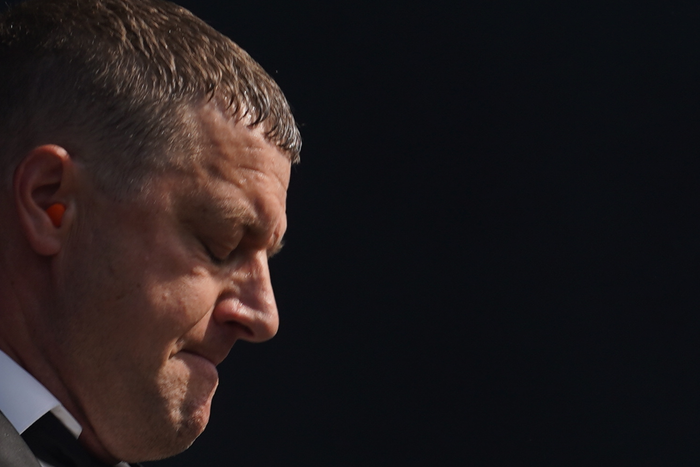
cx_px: 273
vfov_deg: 3.2
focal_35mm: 421
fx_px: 8187
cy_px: 876
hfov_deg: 4.9
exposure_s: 1/400
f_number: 7.1
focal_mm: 105
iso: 100
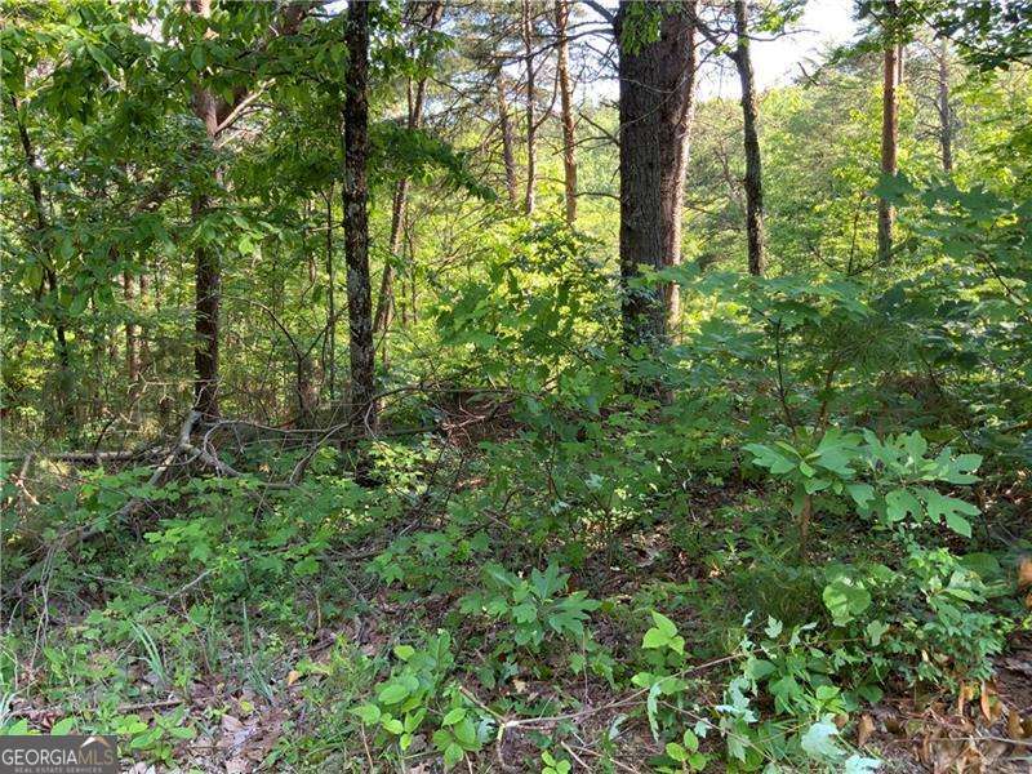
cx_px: 516
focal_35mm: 29
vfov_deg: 48.2
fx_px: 865
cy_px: 387
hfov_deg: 61.7
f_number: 1.8
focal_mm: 3
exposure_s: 1/122
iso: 50
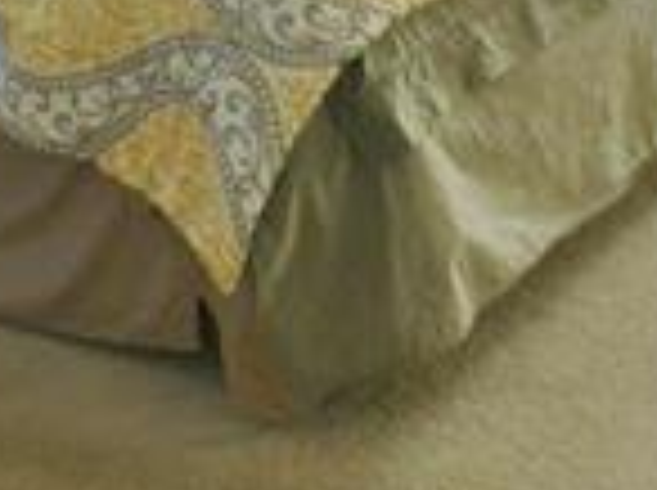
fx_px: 1914
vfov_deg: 13.7
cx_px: 292
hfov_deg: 19.5
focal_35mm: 101
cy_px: -243
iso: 160
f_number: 3.4
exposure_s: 1/160
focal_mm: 4
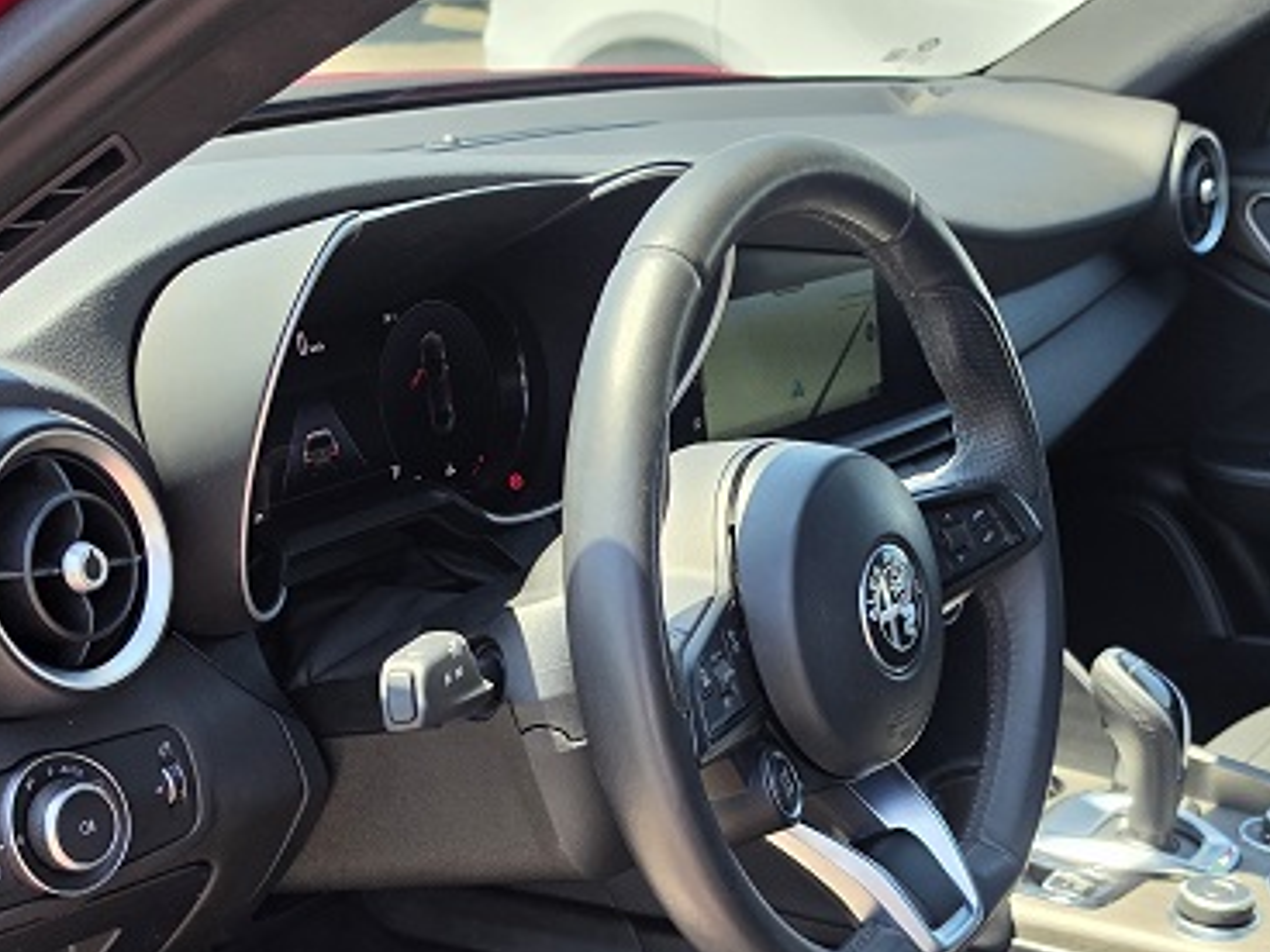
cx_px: 749
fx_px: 1834
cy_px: 1018
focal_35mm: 50
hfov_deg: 38.1
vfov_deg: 27.0
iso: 64
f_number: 1.4
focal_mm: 6.5
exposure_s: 1/1619
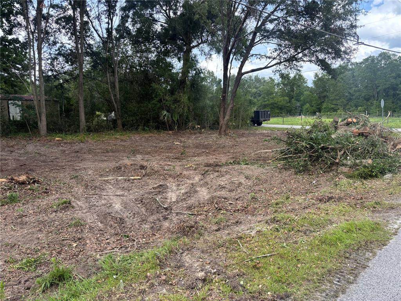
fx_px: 301
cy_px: 150
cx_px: 200
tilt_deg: -5.7
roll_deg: +0.1
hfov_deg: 67.3
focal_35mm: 26
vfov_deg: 53.1
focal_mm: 5.96
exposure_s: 1/670
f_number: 1.6
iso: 50
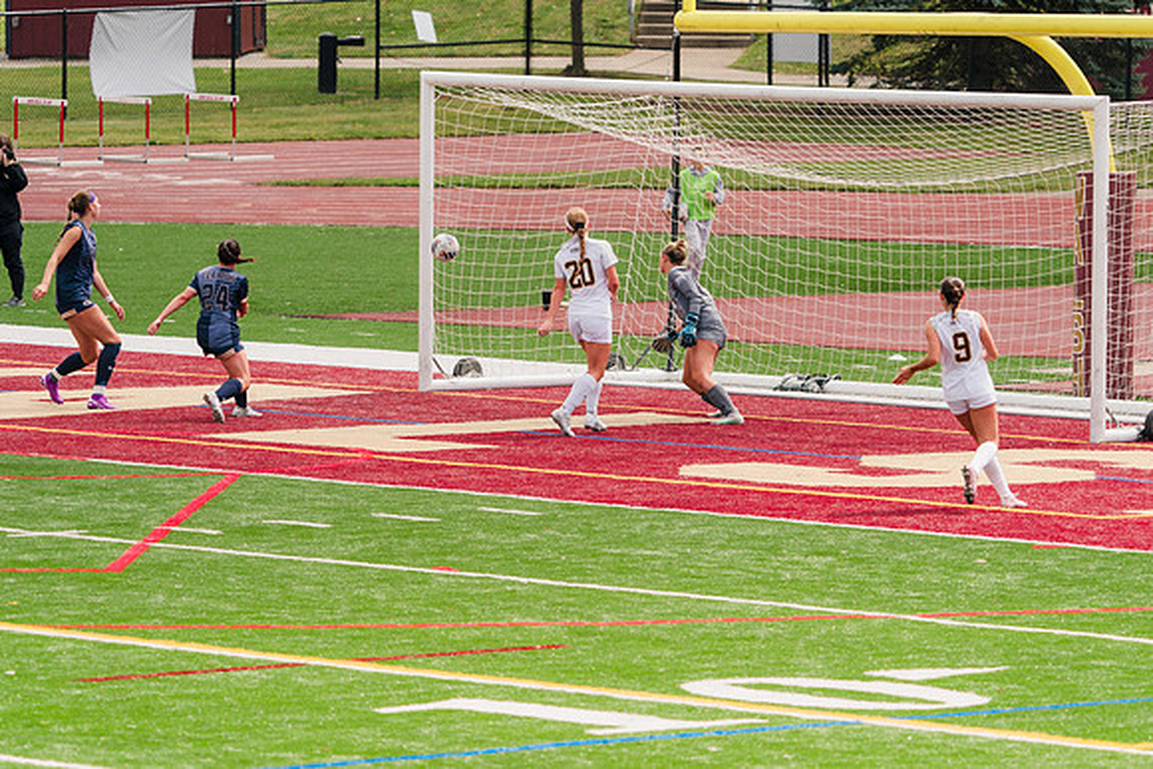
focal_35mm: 286
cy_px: 384
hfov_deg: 7.2
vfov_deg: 4.8
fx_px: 9162
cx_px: 576
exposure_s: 1/1600
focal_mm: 286
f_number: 5.6
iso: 400
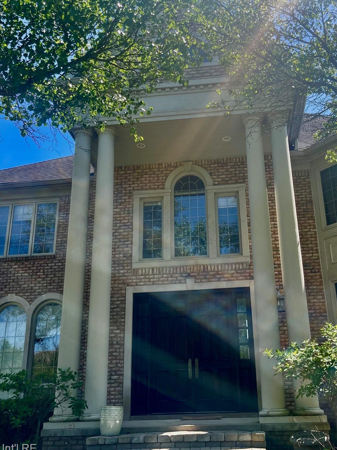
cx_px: 196
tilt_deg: +19.6
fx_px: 441
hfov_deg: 41.7
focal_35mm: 34
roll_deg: +1.4
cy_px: 227
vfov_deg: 54.0
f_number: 1.6
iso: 32
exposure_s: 1/1188
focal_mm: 5.1
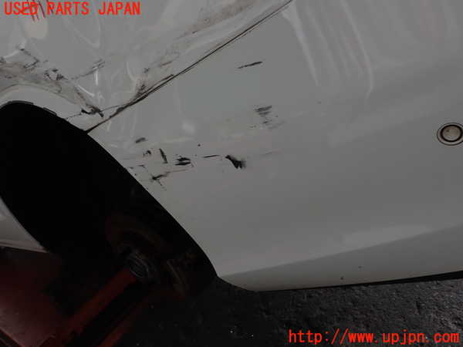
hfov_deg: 60.0
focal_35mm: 30
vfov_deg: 46.8
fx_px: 401
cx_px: 232
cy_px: 174
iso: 100
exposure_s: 1/80
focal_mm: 5.4
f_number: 3.2
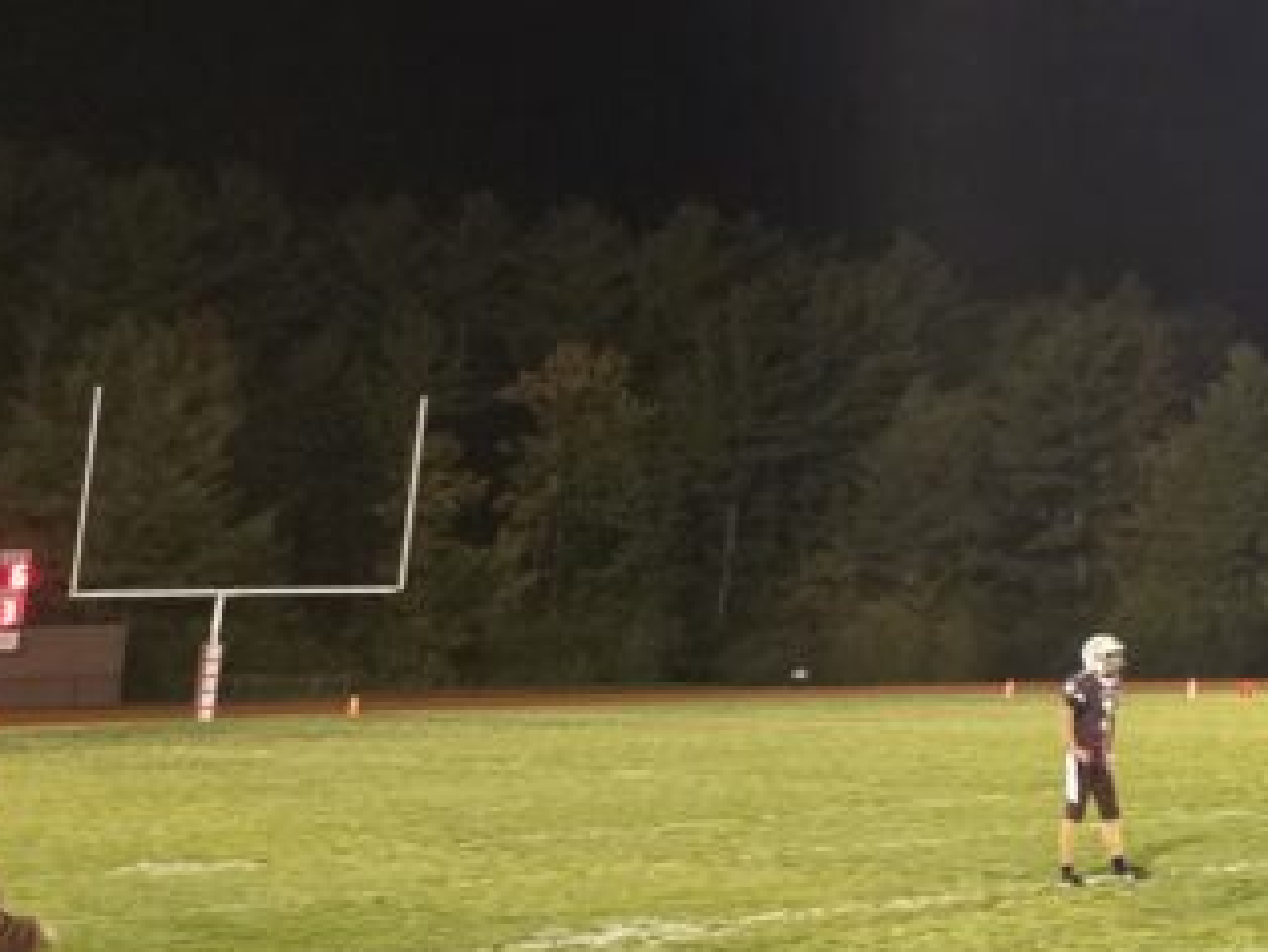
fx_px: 2749
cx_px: 1720
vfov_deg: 18.5
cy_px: -226
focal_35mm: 75
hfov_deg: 22.7
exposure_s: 1/60
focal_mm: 5.4
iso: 1600
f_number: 1.8
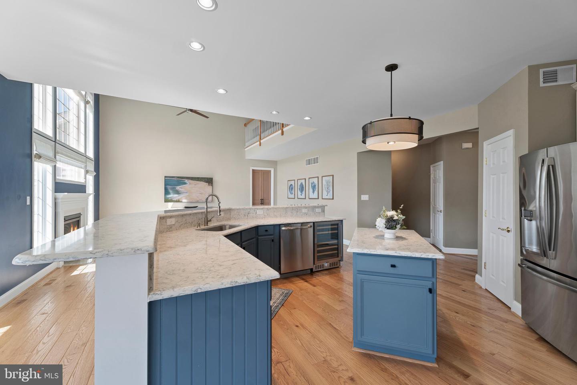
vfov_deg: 77.3
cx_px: 288
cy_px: 192
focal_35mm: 15
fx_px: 240
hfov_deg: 100.4
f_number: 7.1
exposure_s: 1/6
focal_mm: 10
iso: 200
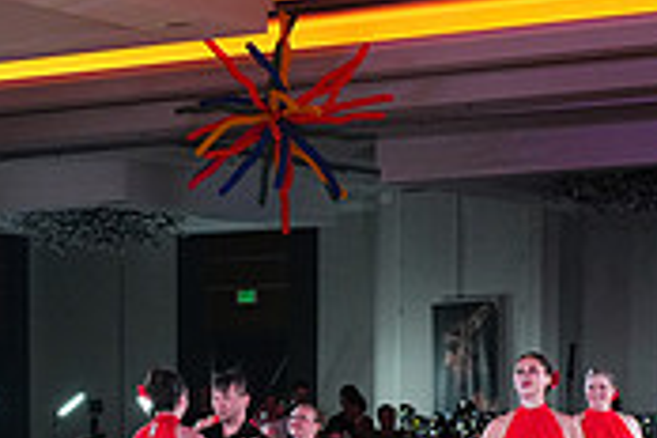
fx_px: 2372
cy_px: 632
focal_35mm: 130
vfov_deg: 10.2
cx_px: -245
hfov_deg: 14.9
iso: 5000
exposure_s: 1/400
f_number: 5.6
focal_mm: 39
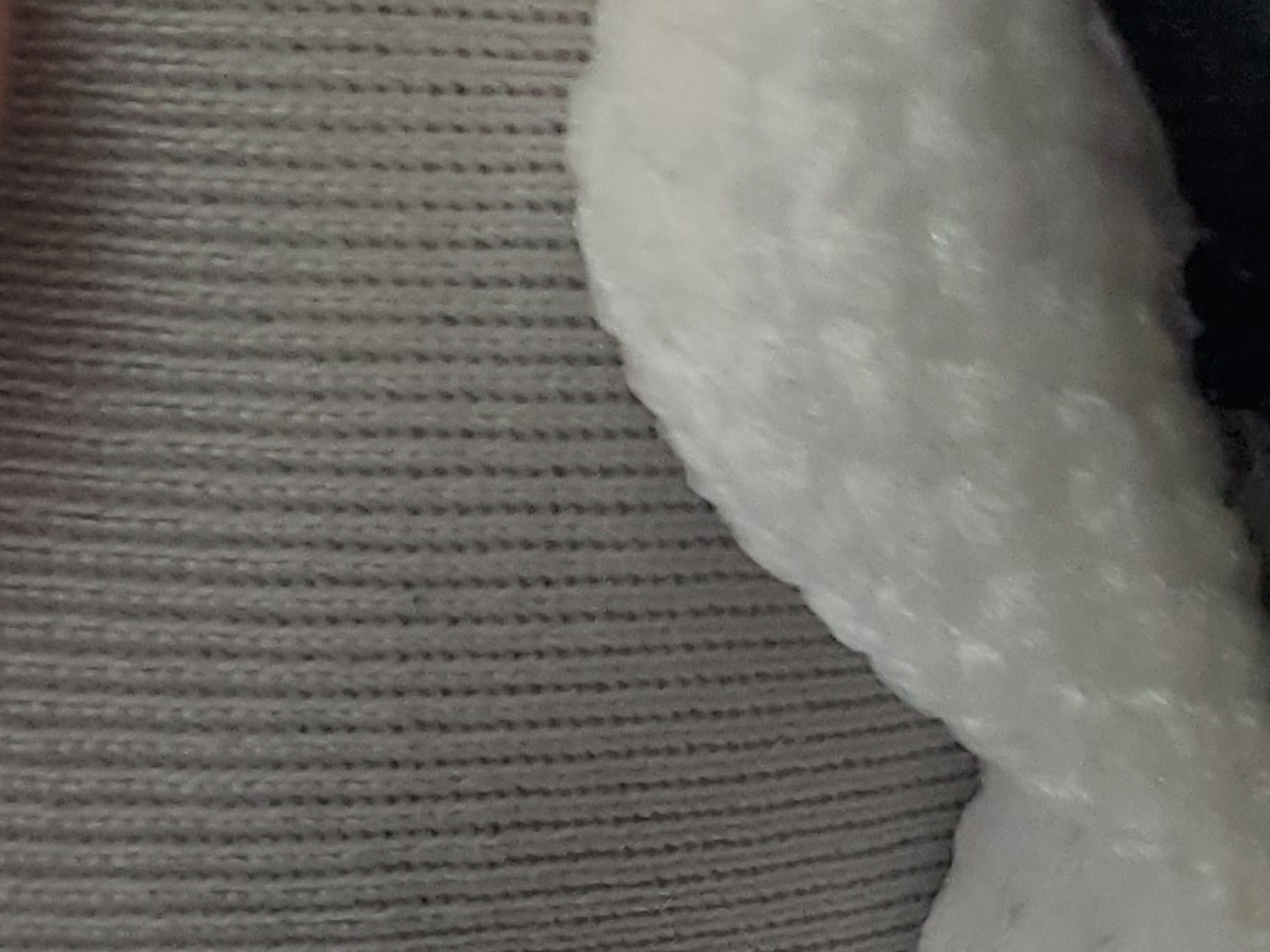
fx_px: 4219
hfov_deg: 16.2
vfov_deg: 11.4
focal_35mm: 115
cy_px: 1986
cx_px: -376
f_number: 2.4
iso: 160
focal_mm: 4.3
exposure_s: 1/100
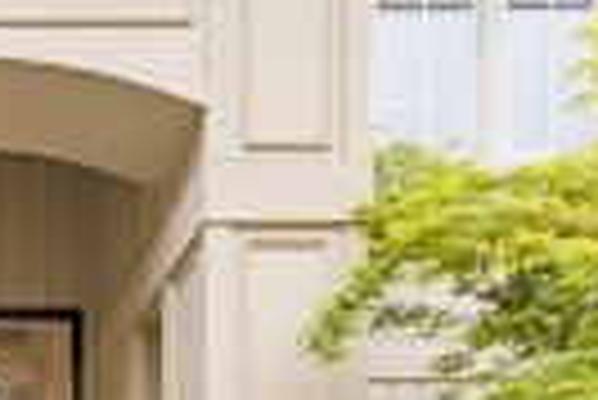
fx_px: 798
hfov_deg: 35.1
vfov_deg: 23.2
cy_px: 587
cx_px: -63
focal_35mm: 48
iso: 125
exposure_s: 1/40
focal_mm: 16
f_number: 8
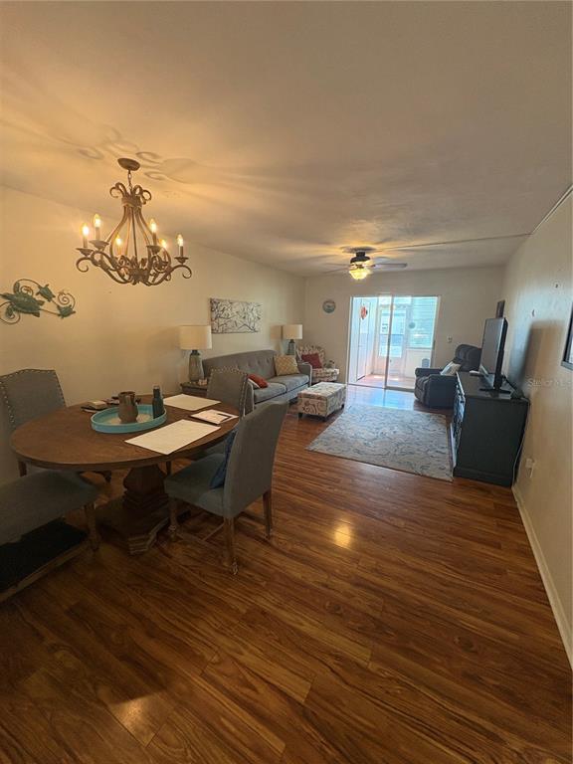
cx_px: 286
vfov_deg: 102.1
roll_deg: -1.0
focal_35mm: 14
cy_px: 382
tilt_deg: -10.9
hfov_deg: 85.7
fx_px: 309
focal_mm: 2.22
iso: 250
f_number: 2.2
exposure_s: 1/60
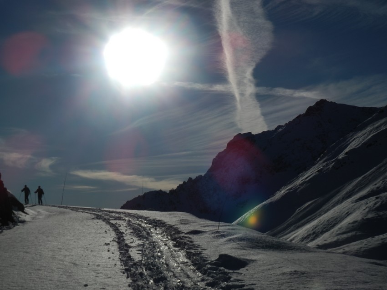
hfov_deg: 29.4
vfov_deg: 22.3
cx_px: 194
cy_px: 145
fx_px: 738
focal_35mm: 66
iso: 80
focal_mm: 11.9
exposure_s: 1/1000
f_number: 12.4
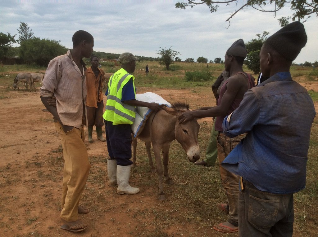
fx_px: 303
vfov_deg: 42.8
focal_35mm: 33
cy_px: 118
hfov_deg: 55.4
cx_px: 159
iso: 32
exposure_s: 1/784
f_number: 2.4
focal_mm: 3.3
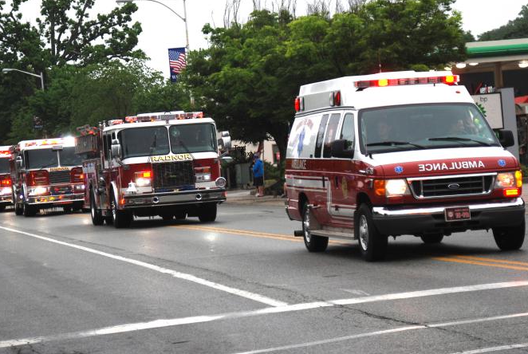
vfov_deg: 9.5
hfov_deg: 14.1
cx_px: 240
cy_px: 148
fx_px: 2130
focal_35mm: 145
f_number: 5.6
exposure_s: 1/250
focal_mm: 80
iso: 200
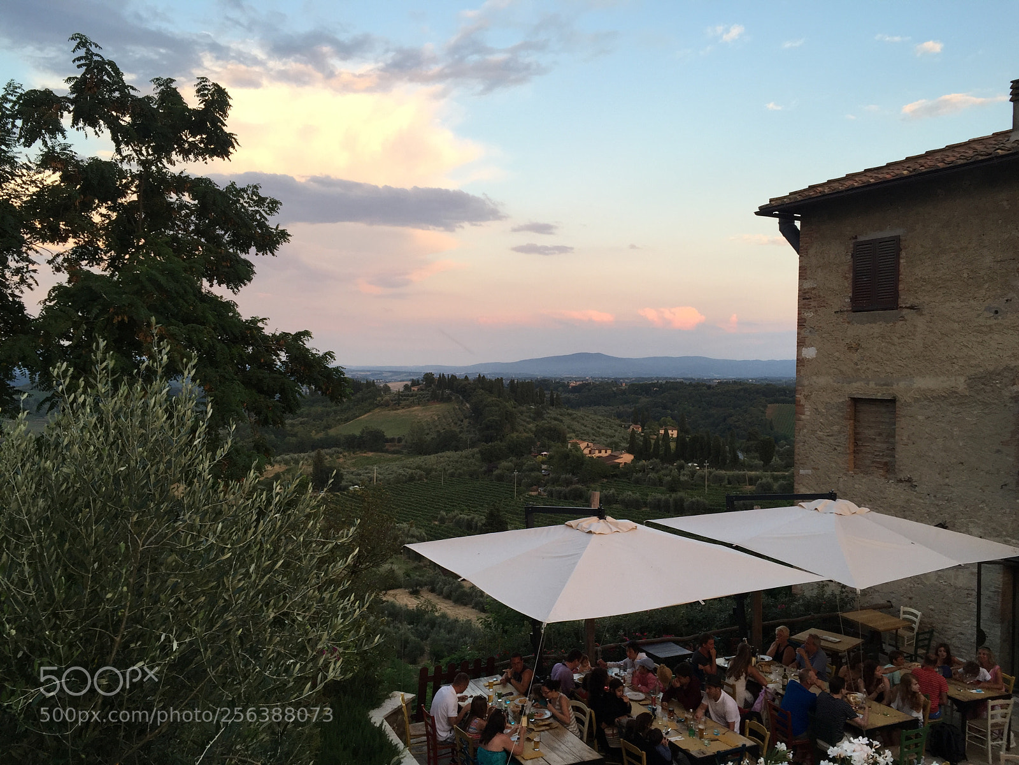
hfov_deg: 61.7
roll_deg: -1.3
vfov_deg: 48.2
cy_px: 382
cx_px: 510
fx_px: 854
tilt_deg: -0.8
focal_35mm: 29
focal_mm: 4.15
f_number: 2.2
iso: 32
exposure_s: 1/117
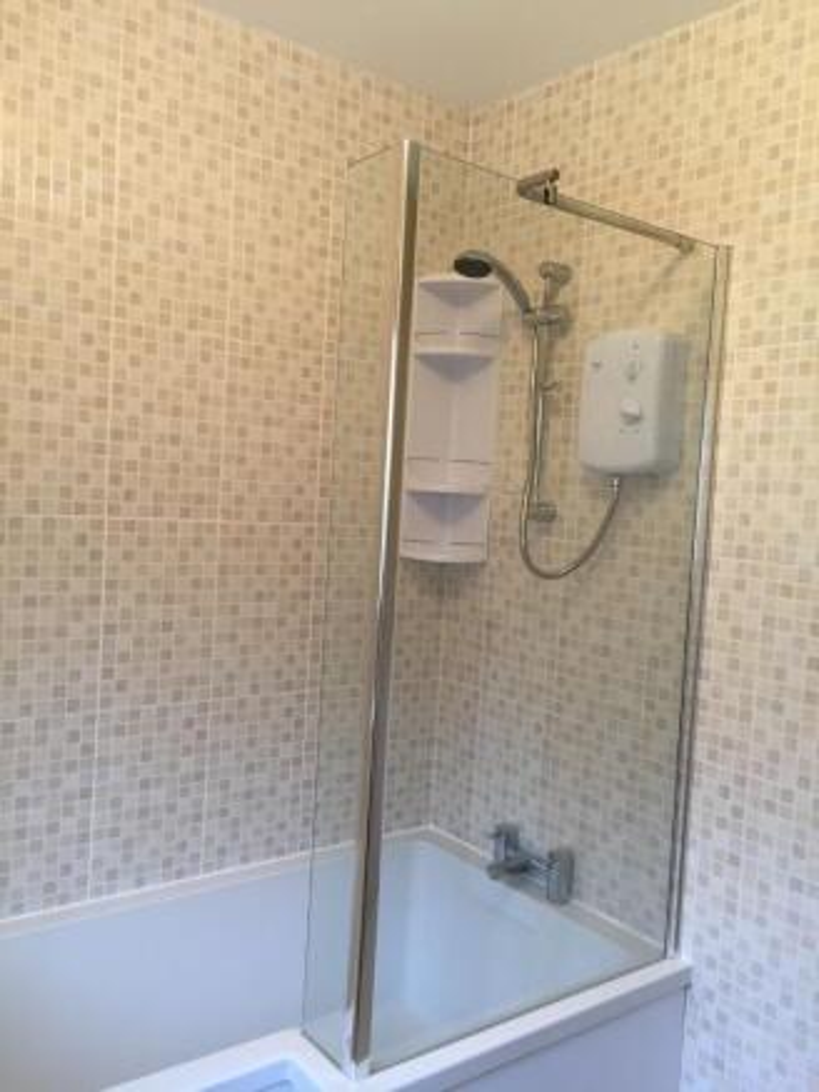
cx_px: 410
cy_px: 546
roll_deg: -3.2
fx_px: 914
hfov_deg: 48.2
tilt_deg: -2.1
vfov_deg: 61.6
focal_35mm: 29
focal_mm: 4.15
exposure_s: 1/33
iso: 40
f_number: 2.2
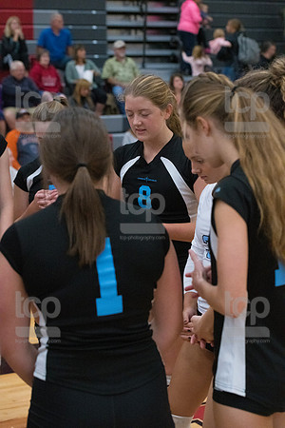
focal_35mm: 80
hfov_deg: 17.1
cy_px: 214
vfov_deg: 25.4
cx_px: 142
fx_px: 950
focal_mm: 80
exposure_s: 1/1000
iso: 6400
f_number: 4.5
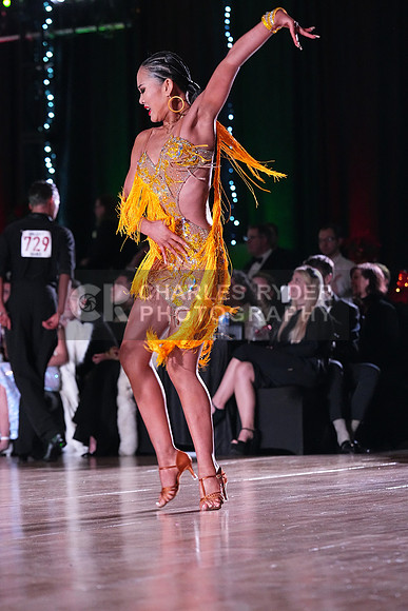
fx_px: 2429
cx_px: 204
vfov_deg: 14.3
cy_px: 306
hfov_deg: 9.6
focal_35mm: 143
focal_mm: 143
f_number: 5
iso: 10000
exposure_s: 1/400
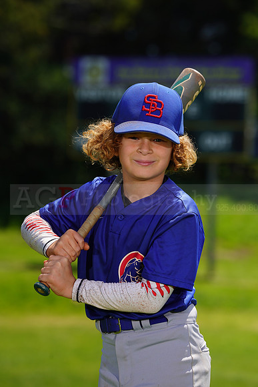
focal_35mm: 271
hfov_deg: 5.1
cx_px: 129
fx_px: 2911
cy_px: 194
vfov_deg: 7.6
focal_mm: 271
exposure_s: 1/250
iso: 100
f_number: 8
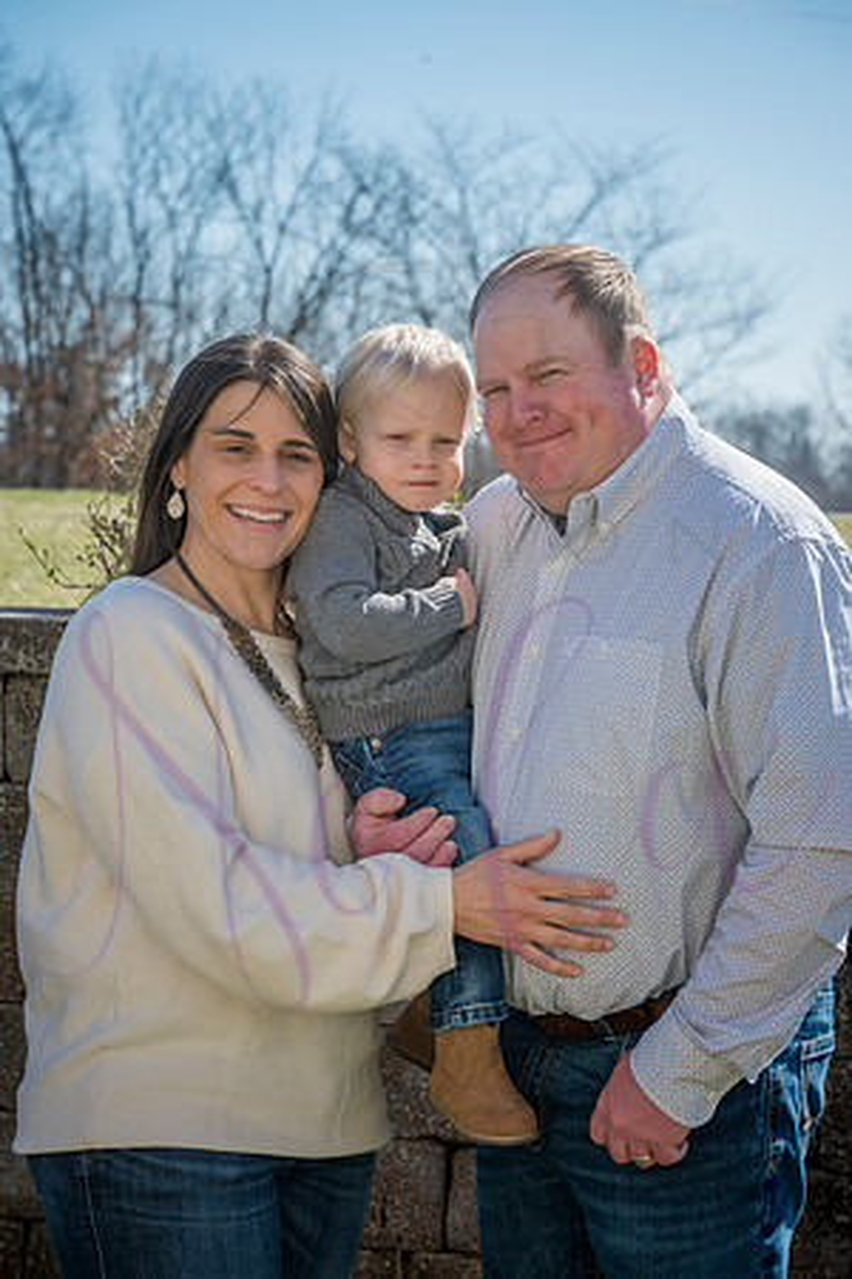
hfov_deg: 14.3
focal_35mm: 96
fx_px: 3408
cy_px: 640
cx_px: 426
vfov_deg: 21.2
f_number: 9
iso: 400
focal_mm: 96
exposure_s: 1/640
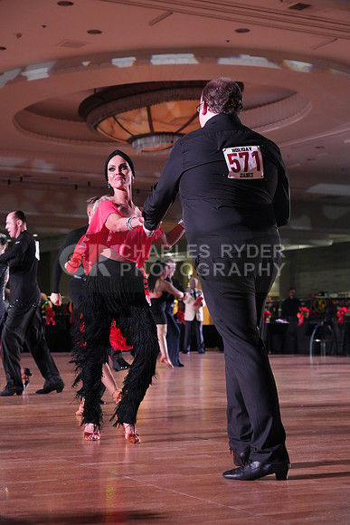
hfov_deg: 18.9
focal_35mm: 72
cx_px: 175
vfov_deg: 28.1
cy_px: 262
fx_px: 1049
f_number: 5
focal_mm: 72
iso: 5000
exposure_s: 1/320
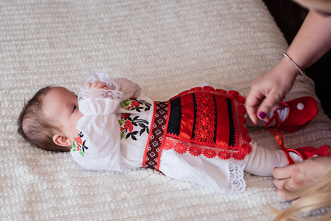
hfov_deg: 32.7
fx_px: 561
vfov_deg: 22.2
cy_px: 129
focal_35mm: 61
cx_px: 132
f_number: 3.2
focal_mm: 48
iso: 400
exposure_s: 1/200
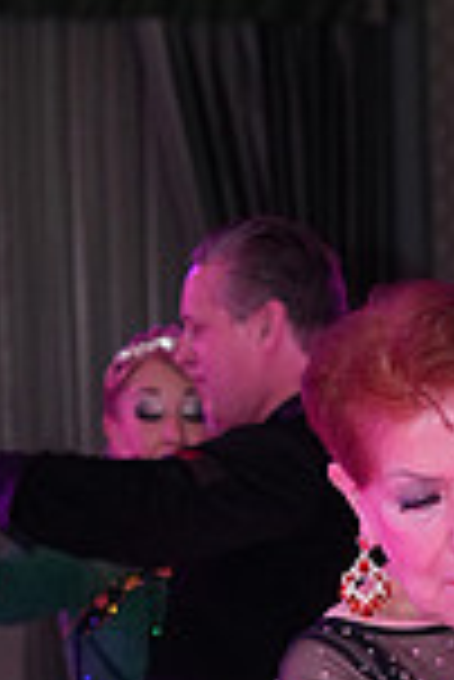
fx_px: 6530
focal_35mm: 346
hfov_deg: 4.0
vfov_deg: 5.9
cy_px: 1153
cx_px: 739
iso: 2500
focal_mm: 90
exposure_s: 1/250
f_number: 6.3
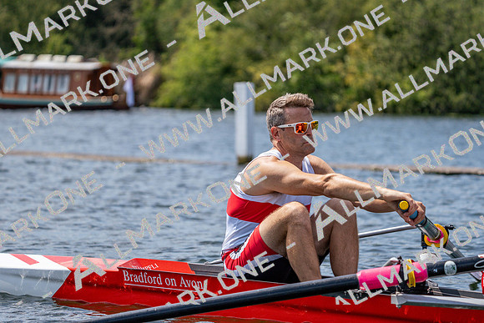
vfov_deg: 6.9
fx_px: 2689
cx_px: 242
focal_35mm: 200
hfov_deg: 10.3
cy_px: 162
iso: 320
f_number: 5.6
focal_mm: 200
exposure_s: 1/2000
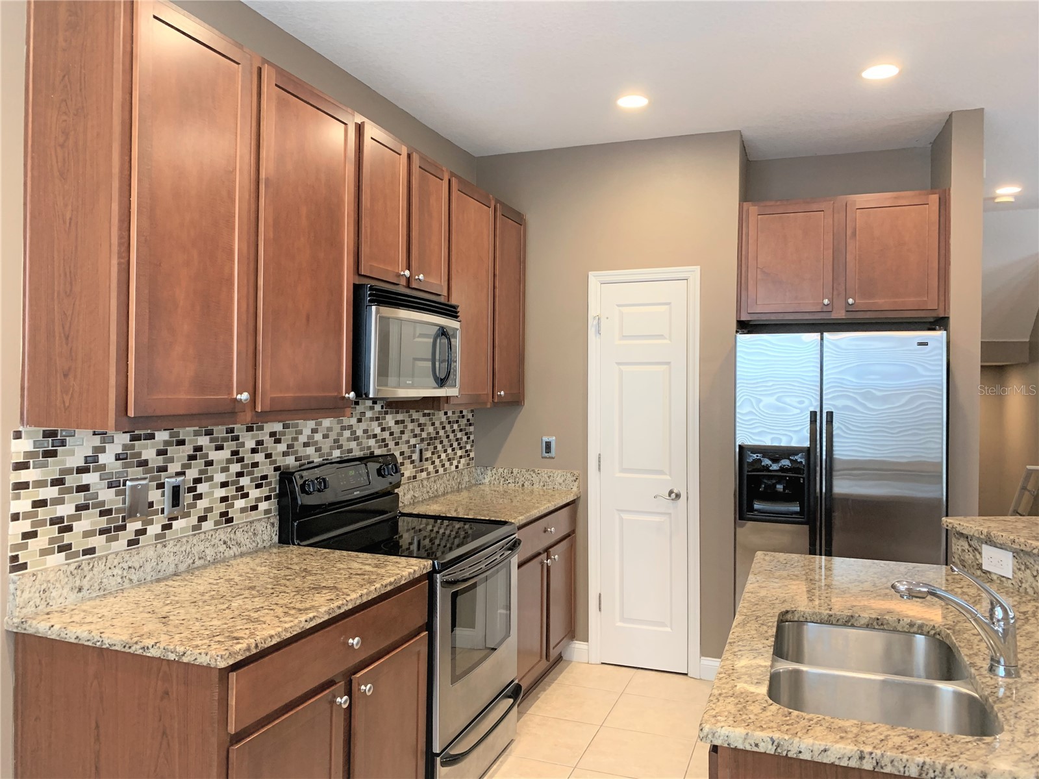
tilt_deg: +1.0
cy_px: 390
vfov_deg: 53.1
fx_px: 780
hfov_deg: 67.3
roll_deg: -1.8
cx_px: 520
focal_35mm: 26
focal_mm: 4.25
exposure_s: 1/60
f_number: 1.8
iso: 200
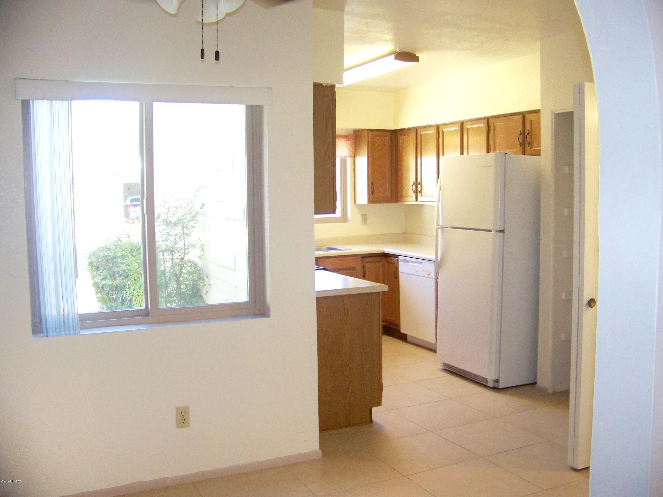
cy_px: 248
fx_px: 690
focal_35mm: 36
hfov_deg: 51.4
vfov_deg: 39.7
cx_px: 332
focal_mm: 5.85
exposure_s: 1/30
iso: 200
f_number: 2.8
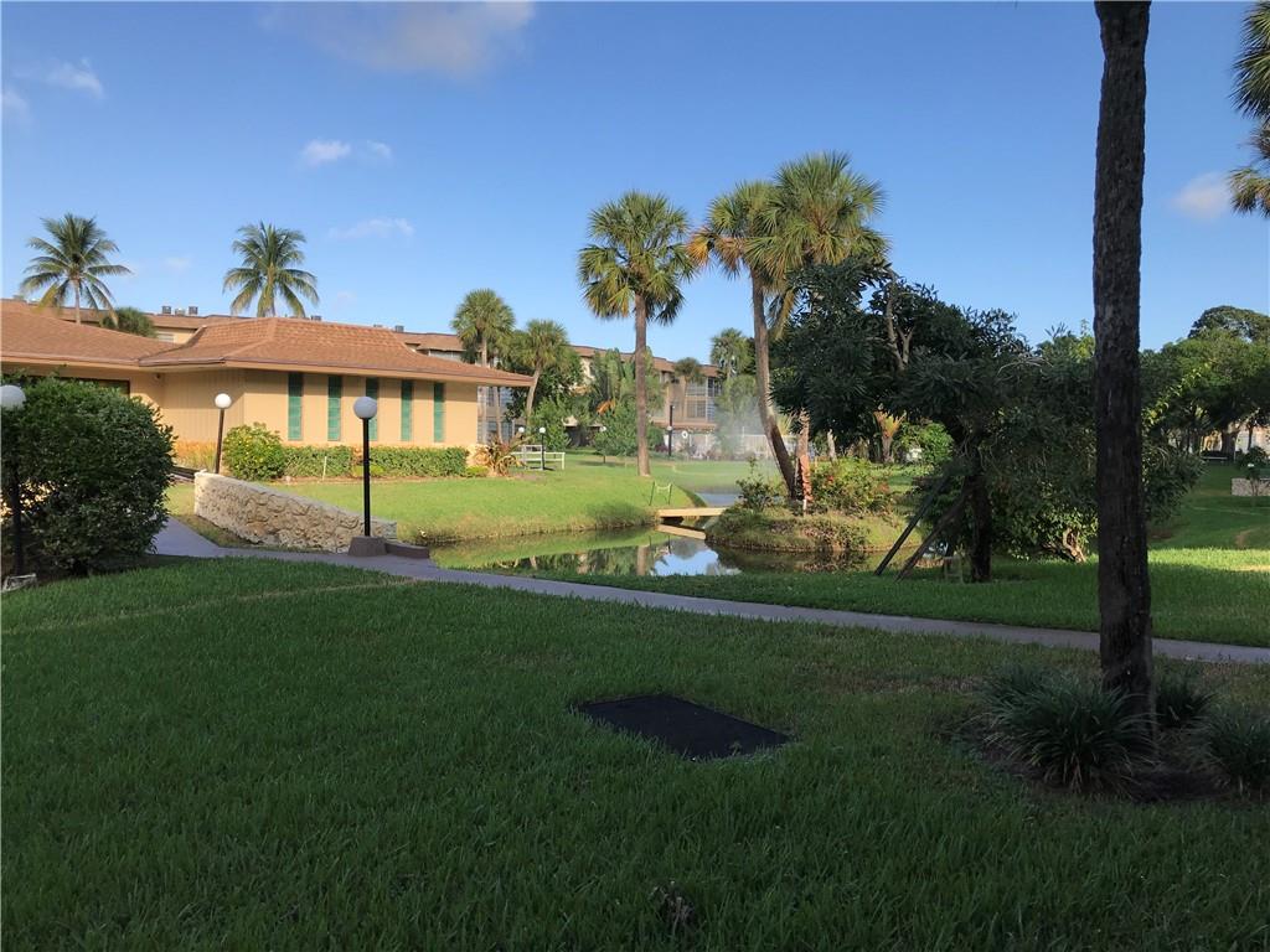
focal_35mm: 28
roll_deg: -1.2
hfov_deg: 63.4
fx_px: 1027
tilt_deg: -1.6
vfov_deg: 49.7
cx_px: 635
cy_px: 476
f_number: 1.8
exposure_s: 1/1473
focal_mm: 3.99
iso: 20
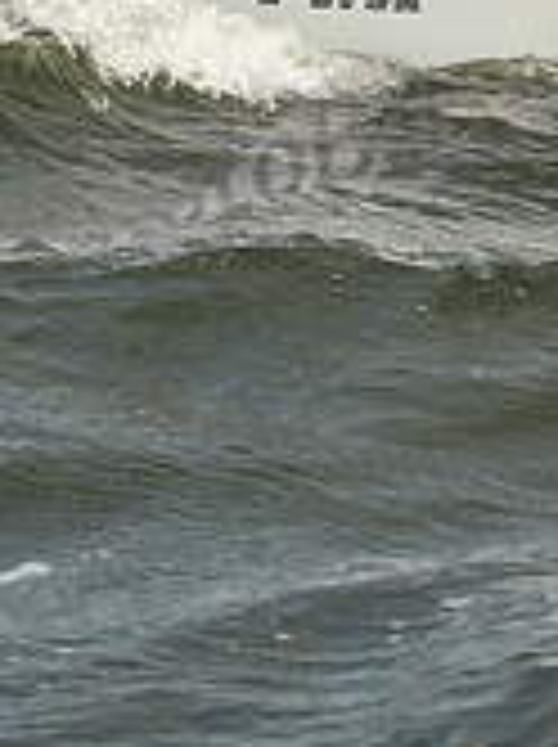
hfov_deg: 4.5
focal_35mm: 330
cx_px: -209
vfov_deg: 5.9
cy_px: -477
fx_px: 7111
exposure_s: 1/800
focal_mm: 98
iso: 250
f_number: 8
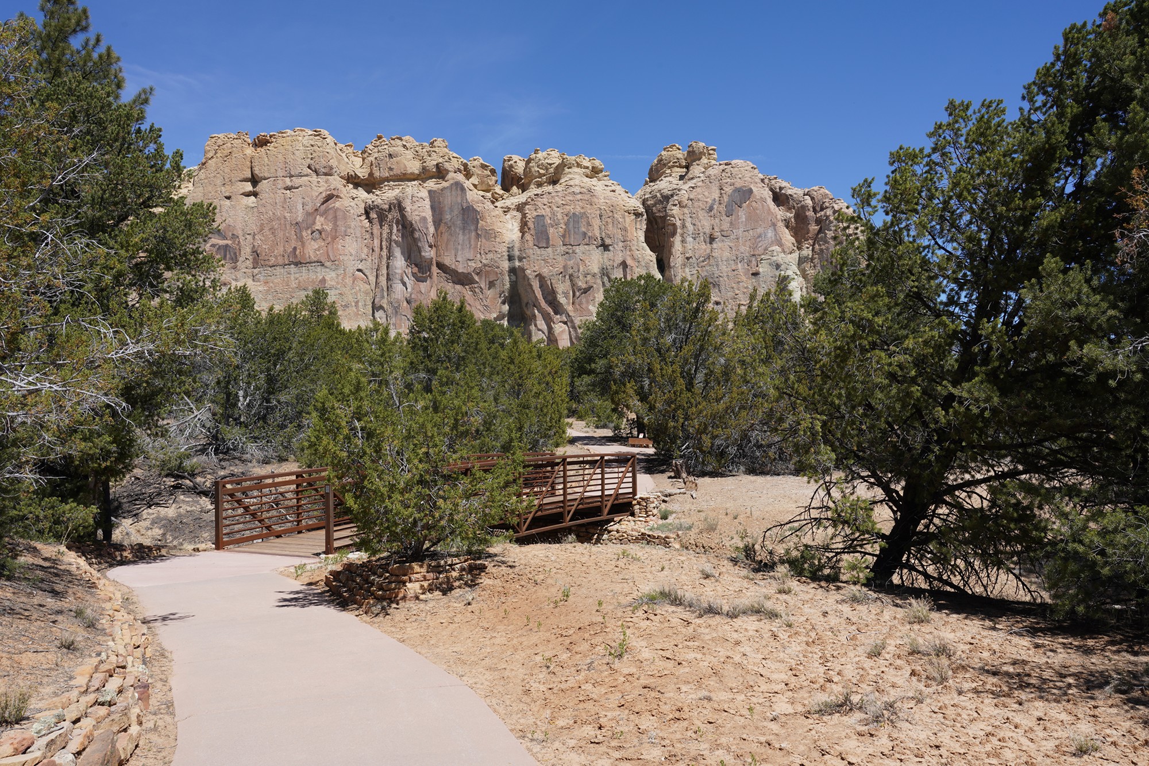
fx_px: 926
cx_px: 574
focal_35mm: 29
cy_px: 383
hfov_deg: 63.7
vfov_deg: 45.0
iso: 100
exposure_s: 1/80
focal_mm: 29
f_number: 16
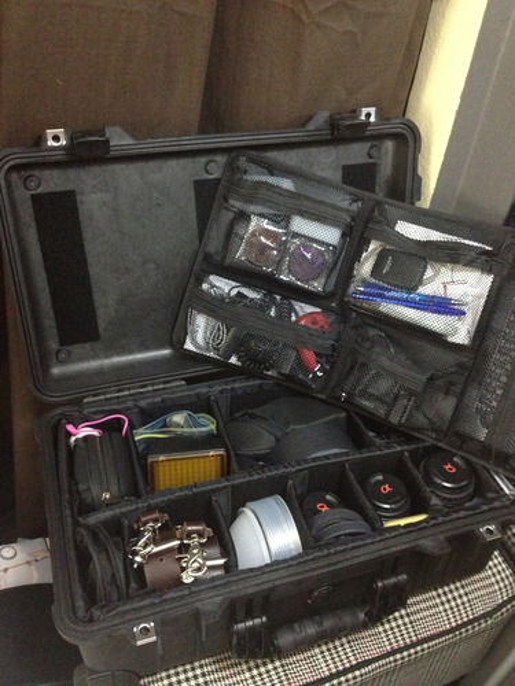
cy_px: 343
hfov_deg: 40.7
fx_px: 694
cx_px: 258
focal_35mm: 35
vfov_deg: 52.6
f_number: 2.4
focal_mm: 4.28
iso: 800
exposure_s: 1/15
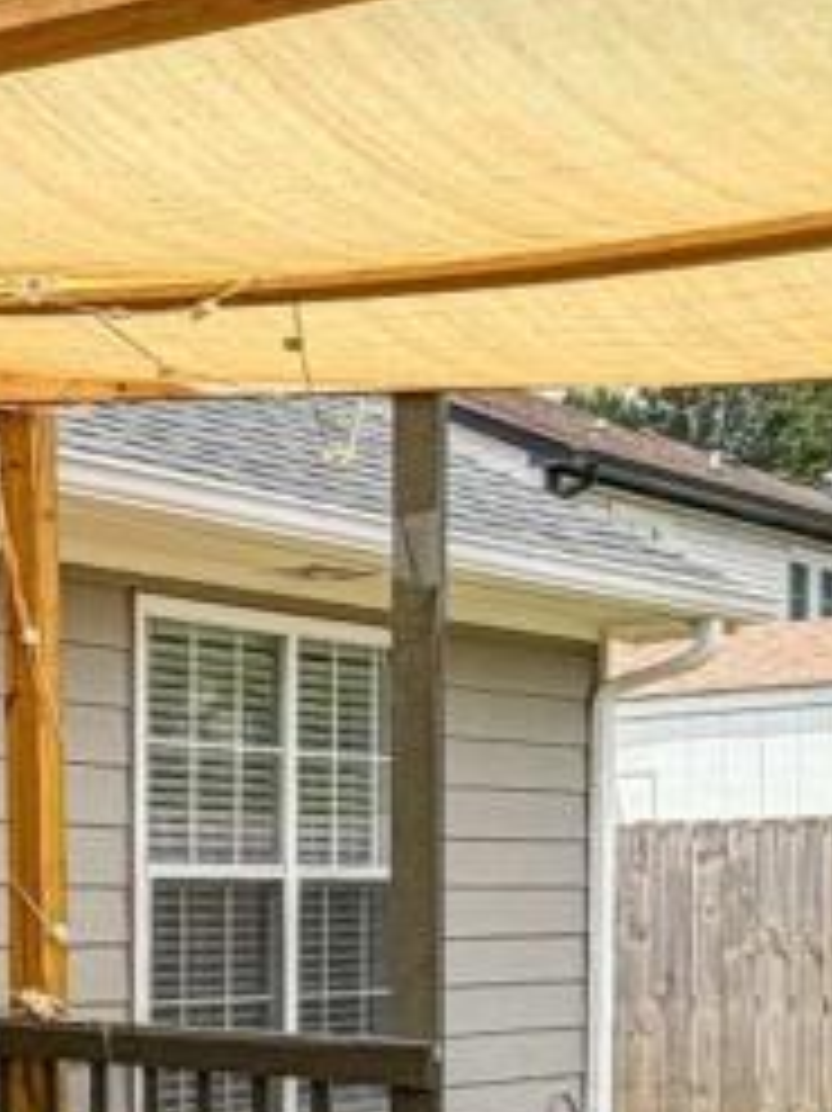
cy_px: 896
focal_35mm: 68
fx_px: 2181
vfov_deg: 28.0
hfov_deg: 17.1
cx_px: -733
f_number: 2.2
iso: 32
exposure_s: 1/750
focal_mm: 2.22
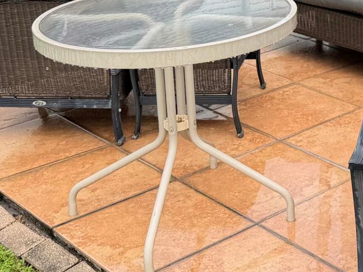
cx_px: 394
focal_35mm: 83
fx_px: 871
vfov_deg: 17.2
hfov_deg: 22.3
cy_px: -27
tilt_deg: -14.0
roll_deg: +0.0
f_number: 1.78
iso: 80
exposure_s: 1/1770
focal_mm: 6.76
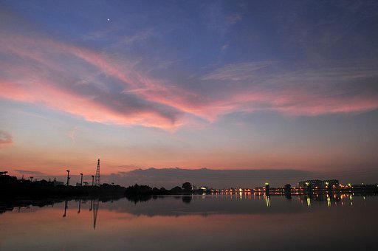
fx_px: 267
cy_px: 126
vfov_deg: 50.3
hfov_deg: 70.5
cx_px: 189
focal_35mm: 26
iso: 200
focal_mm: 17
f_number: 8
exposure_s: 4
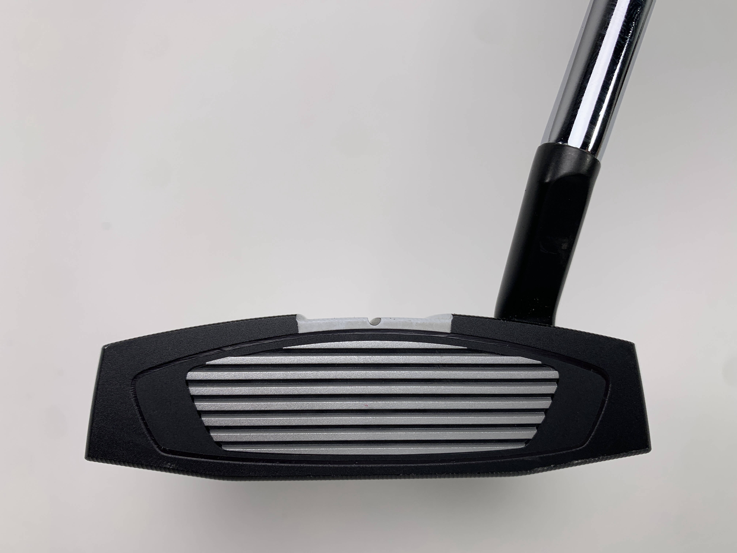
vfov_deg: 53.1
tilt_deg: -60.6
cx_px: 368
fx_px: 554
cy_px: 276
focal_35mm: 26
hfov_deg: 67.3
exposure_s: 1/331
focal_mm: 4.25
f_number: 1.8
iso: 25
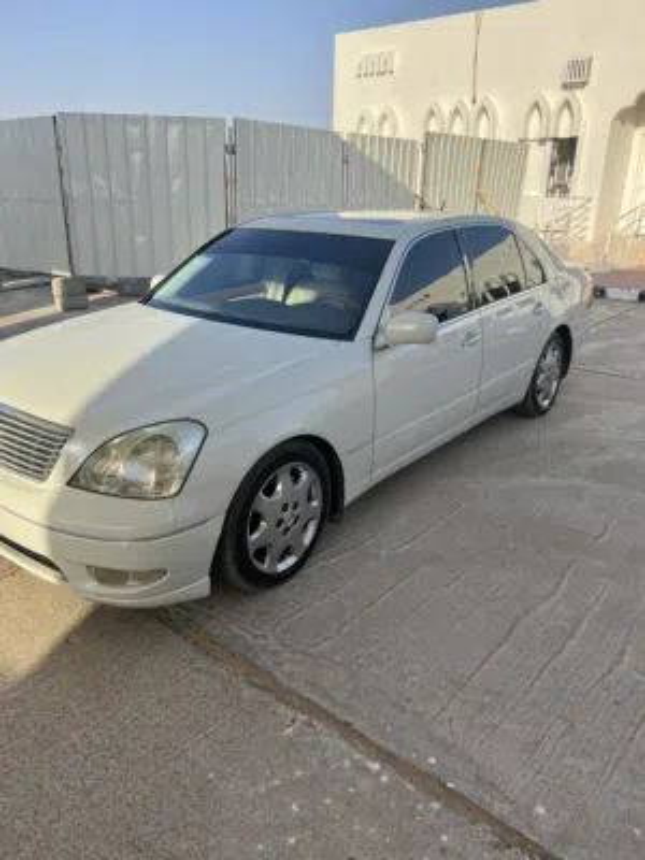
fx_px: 646
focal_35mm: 26
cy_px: 430
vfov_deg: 67.3
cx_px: 322
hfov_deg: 53.1
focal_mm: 5.7
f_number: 1.5
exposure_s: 1/2008
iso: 50
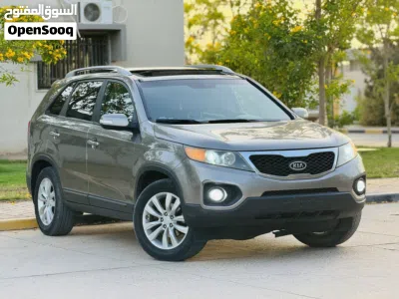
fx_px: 1383
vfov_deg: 12.3
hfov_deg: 16.4
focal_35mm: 120
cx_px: 200
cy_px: 150
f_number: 2.8
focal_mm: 15.66
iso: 50
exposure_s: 1/153
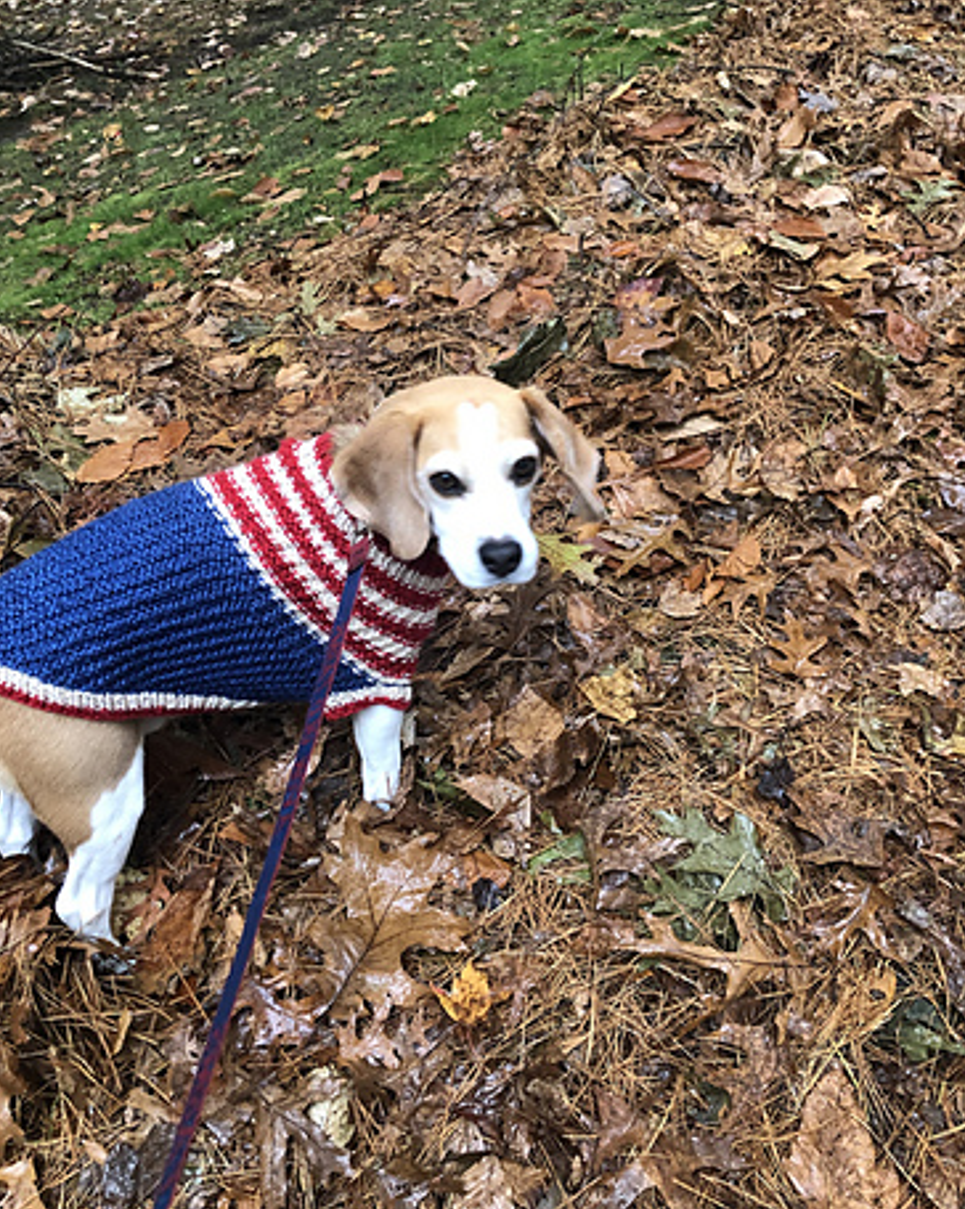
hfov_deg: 48.4
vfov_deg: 58.8
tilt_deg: -37.8
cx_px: 471
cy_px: 586
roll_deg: +9.3
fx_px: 1072
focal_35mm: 30
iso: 250
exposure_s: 1/60
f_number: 1.8
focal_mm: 3.99
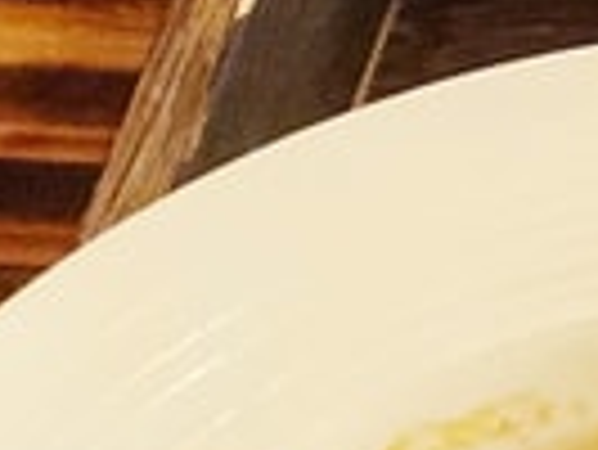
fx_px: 5913
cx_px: 1790
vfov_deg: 4.3
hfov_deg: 5.4
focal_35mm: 342
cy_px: 788
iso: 400
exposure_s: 1/30
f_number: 2.8
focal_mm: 6.6
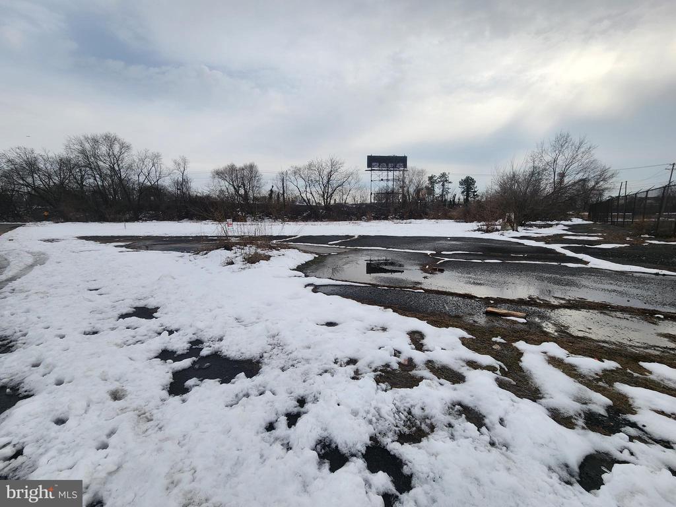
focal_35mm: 13
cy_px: 254
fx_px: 254
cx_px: 338
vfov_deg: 89.9
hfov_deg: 106.2
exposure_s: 1/2621
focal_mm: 2.2
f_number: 2.2
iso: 50
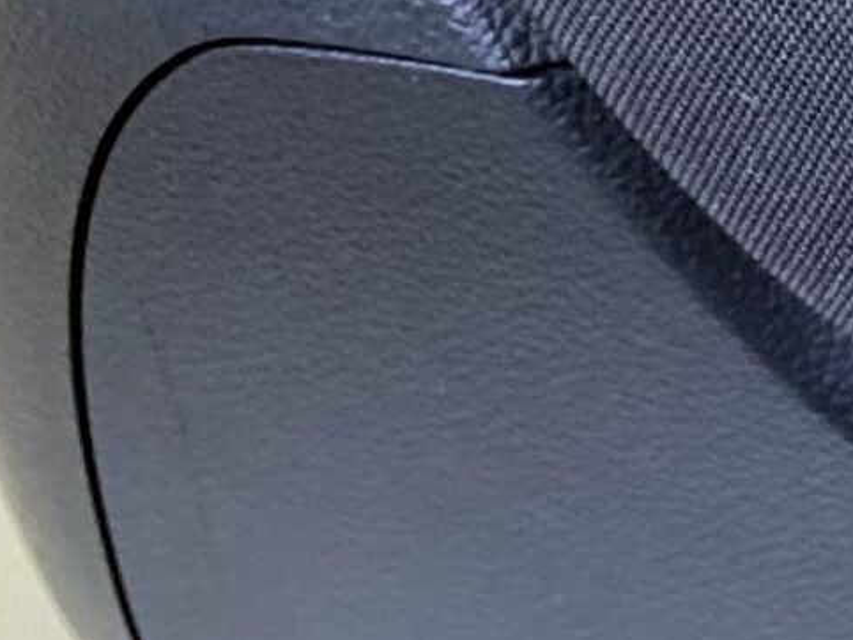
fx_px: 3402
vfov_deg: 10.7
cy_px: 42
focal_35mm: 138
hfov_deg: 11.7
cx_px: 2048
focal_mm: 4.25
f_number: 1.8
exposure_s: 1/100
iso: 80
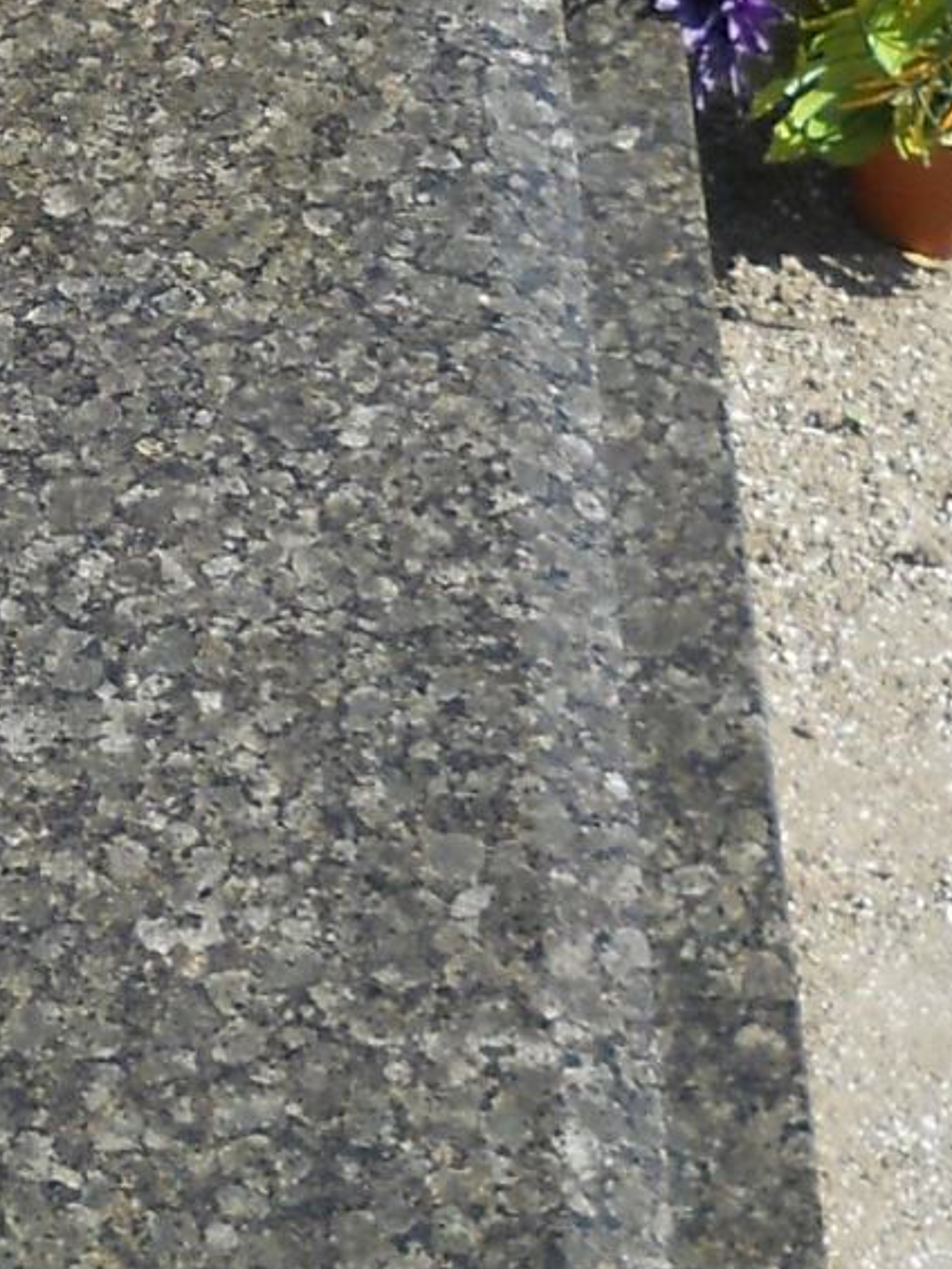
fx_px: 5168
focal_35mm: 141
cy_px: -204
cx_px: -539
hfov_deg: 10.1
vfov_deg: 13.6
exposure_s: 1/250
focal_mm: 6.72
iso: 80
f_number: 5.5
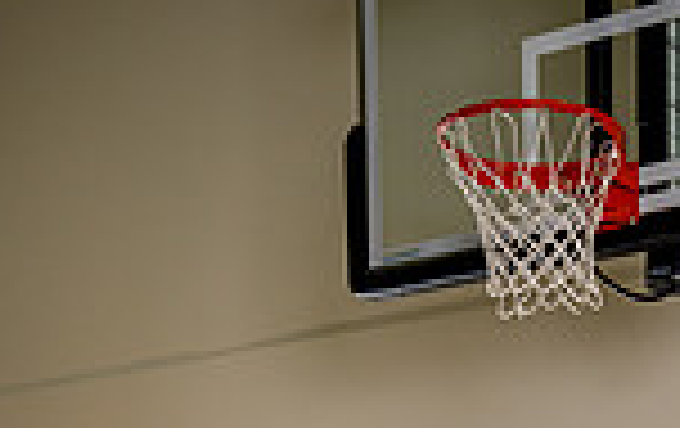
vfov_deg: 11.1
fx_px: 1875
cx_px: 662
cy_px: 996
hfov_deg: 20.0
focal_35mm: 101
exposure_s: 1/200
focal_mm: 33.3
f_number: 7.1
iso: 640
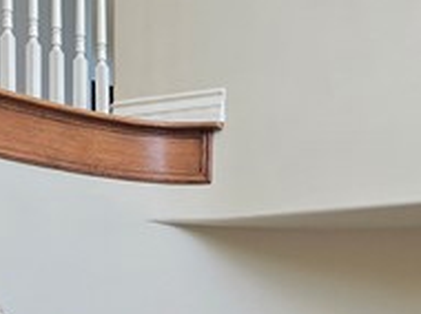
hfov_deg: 15.9
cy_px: 697
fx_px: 1506
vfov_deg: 10.6
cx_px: 157
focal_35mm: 124
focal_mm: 6.3
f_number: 1.7
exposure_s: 1/120
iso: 125
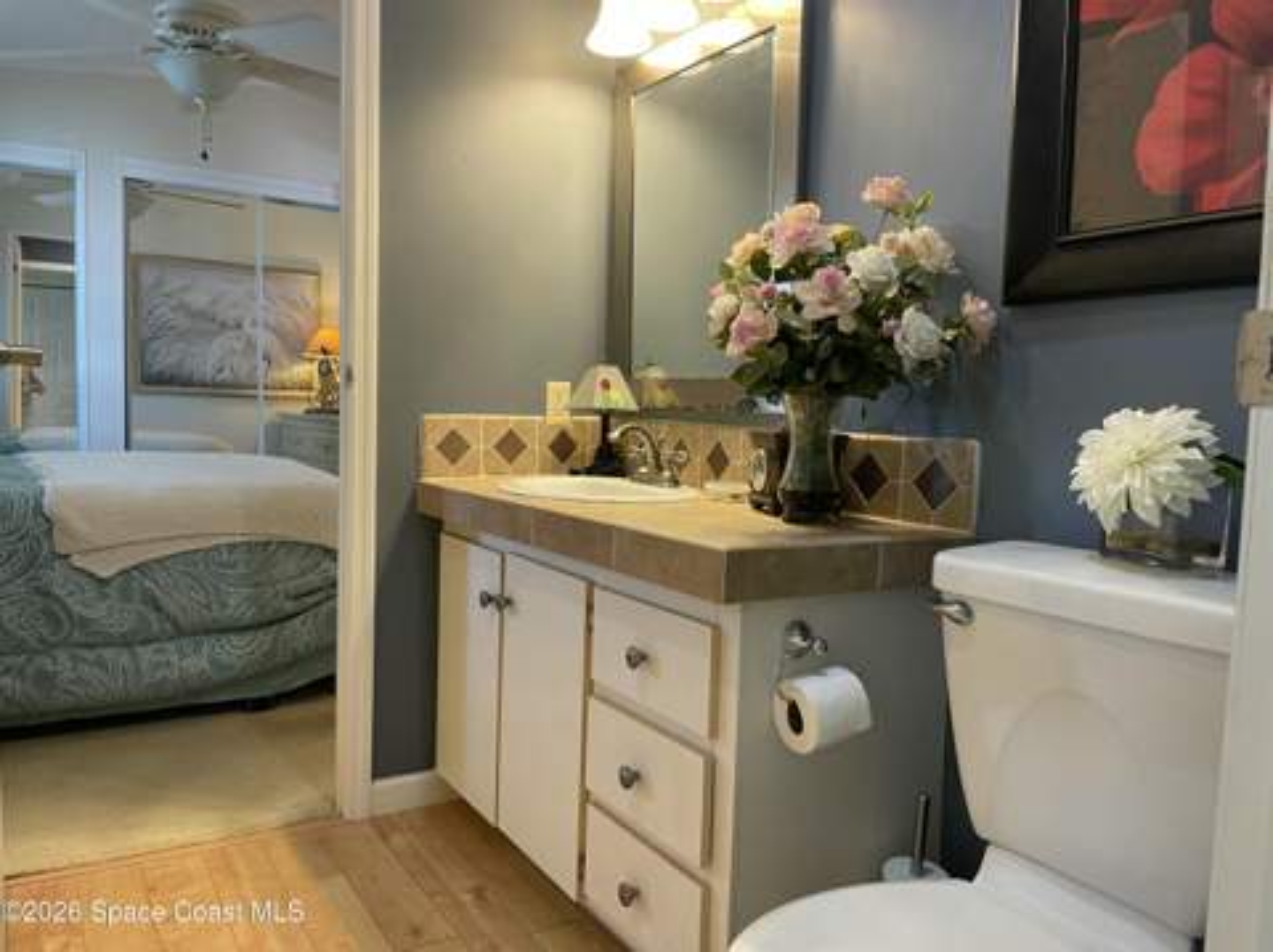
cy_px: 476
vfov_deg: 53.0
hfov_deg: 67.4
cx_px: 636
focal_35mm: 26
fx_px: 955
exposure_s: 1/60
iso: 100
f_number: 1.6
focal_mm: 4.2
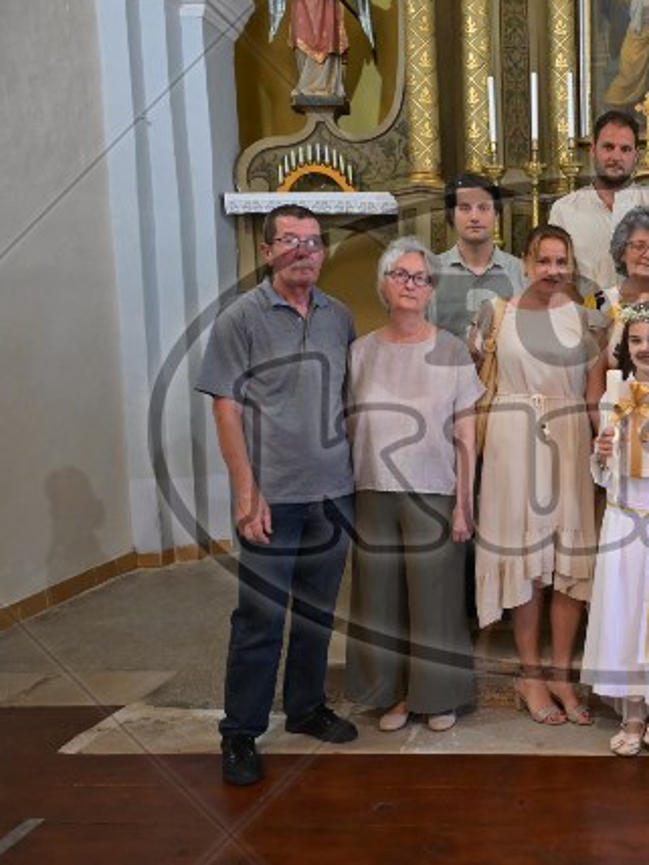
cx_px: 637
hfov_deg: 36.8
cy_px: 431
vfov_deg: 52.6
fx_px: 875
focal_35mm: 35
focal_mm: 24
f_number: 5
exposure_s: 1/125
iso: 5000
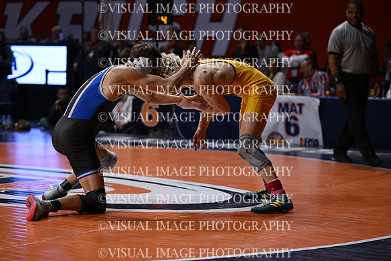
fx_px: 1075
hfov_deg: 20.6
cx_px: 196
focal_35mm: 99
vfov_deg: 13.8
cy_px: 130
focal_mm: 99
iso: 1250
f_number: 2.8
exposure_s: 1/1000
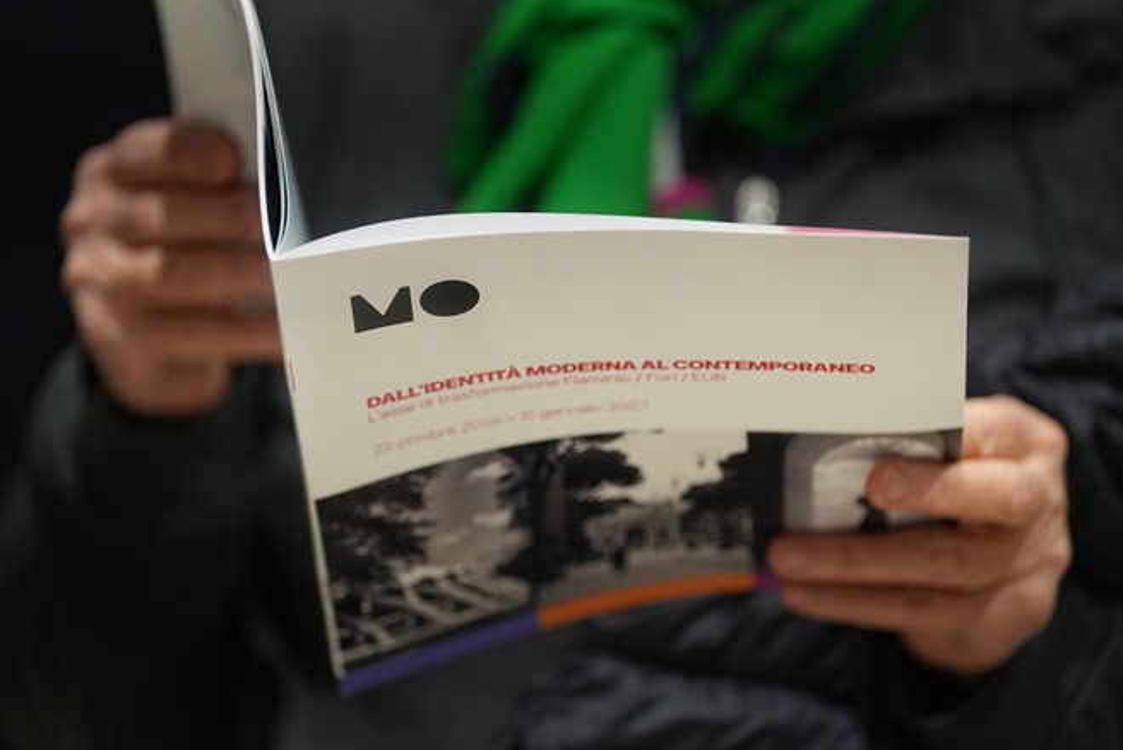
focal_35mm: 177
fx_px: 5524
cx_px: 563
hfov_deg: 11.6
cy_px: 375
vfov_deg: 7.8
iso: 1600
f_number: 2.8
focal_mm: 176
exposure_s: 1/200
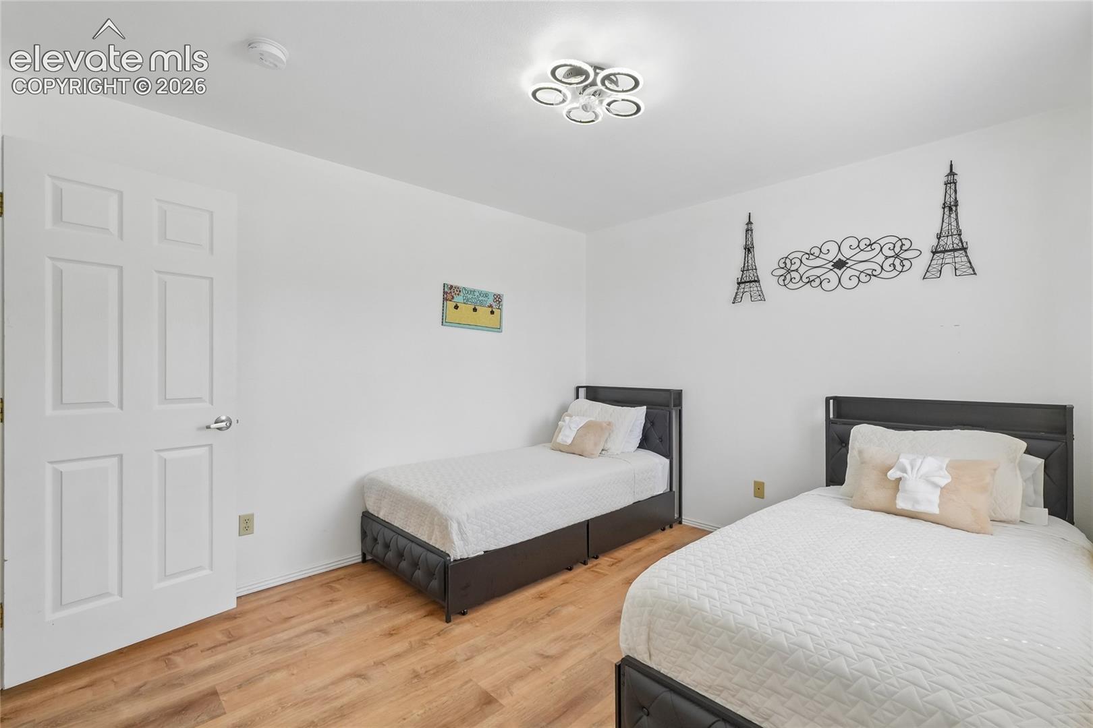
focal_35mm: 16
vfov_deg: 75.1
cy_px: 364
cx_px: 546
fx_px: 474
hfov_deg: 98.2
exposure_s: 1/60
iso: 800
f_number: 8
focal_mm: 10.4
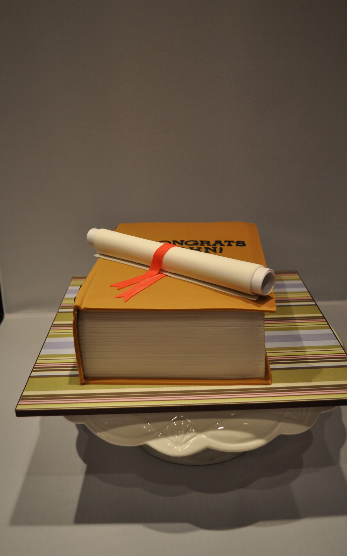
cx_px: 181
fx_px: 560
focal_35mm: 37
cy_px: 279
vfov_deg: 52.7
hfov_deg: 34.4
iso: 450
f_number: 4
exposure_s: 1/60
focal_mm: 24
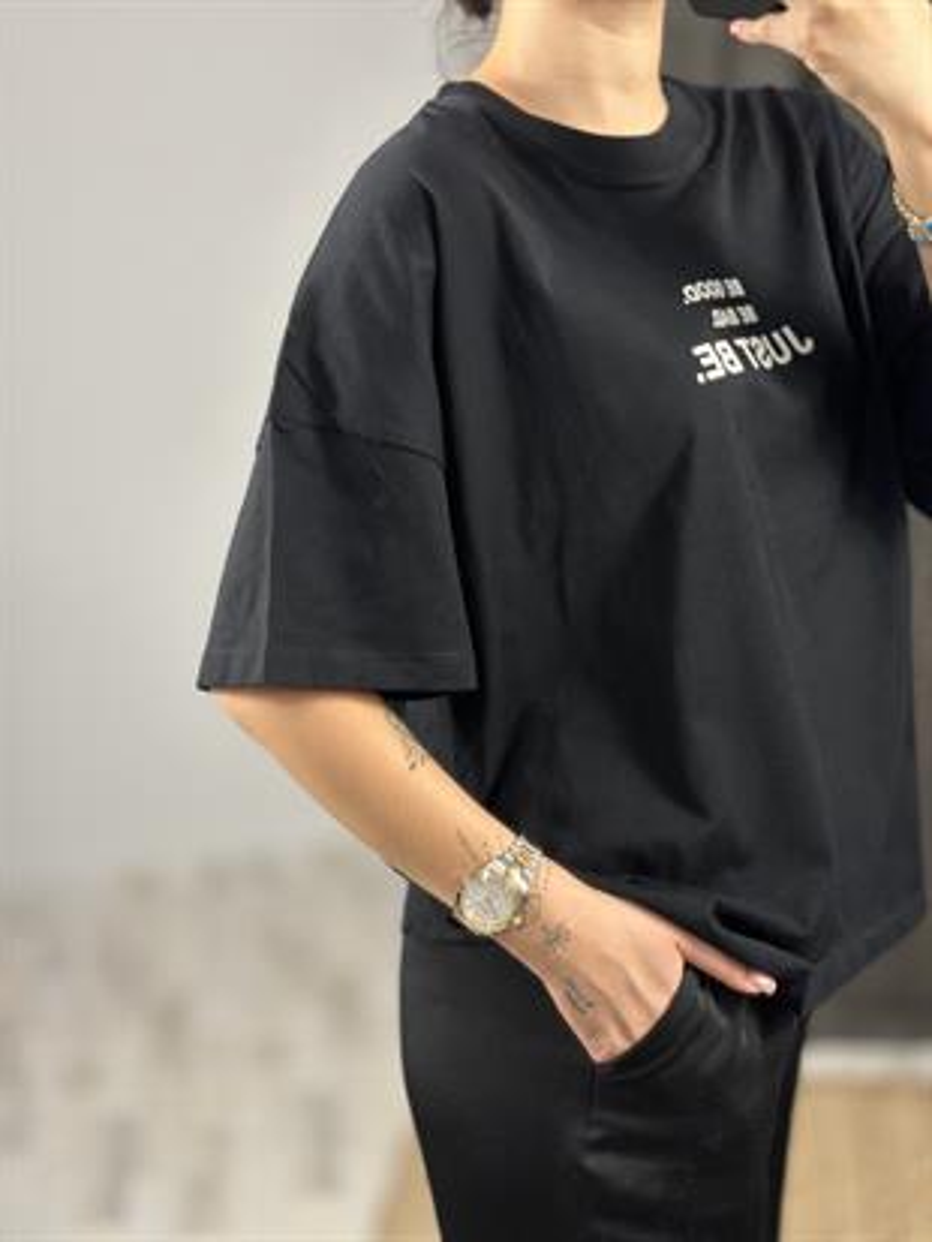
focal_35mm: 48
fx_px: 1722
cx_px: 466
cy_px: 621
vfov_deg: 39.6
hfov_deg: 30.3
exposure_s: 1/50
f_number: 1.78
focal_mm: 6.86
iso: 160
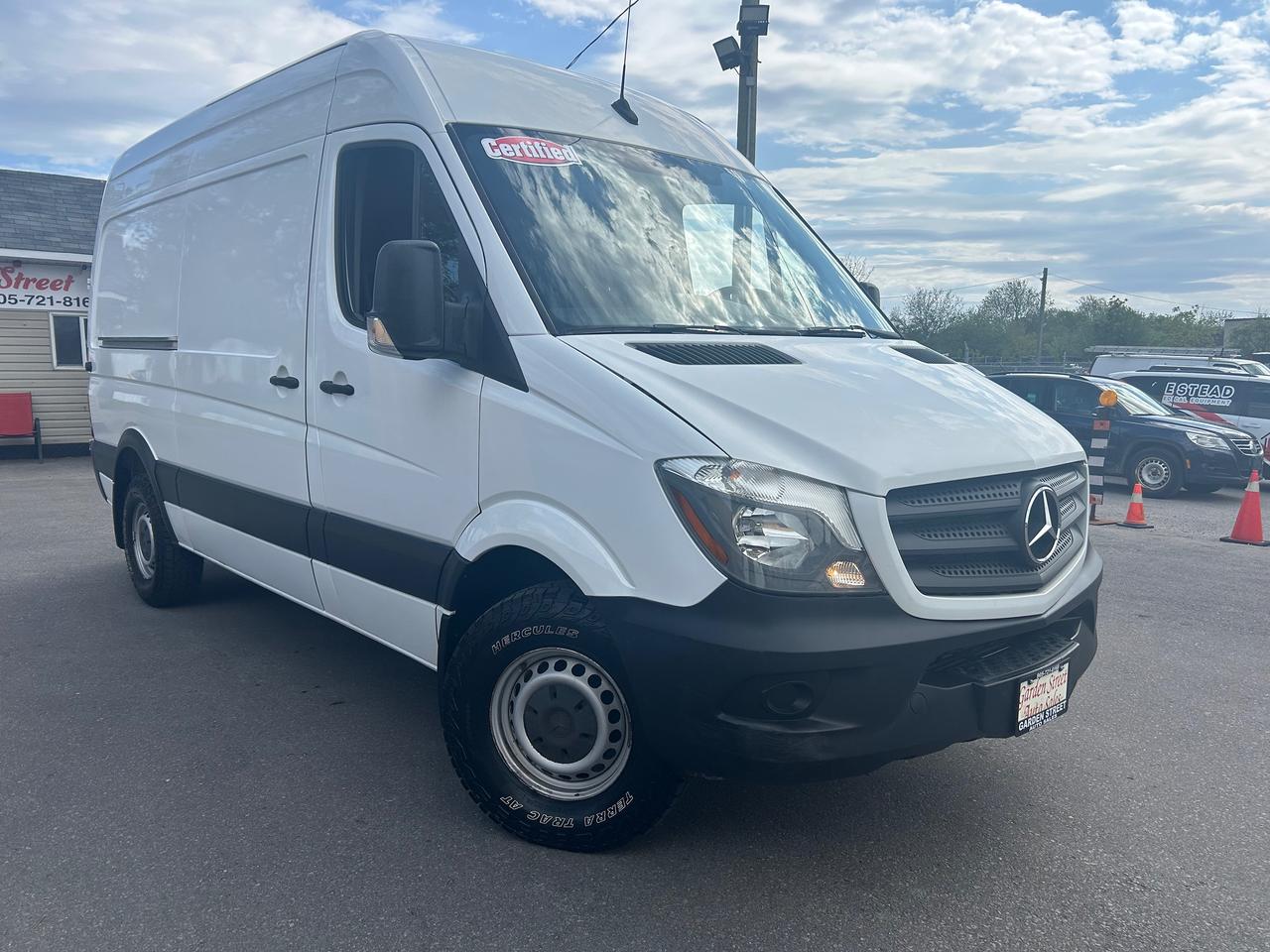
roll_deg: -0.1
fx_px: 954
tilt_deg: -6.2
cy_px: 476
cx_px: 635
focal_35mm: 26
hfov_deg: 67.3
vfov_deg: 53.1
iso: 50
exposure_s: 1/4444
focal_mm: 5.7
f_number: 1.5
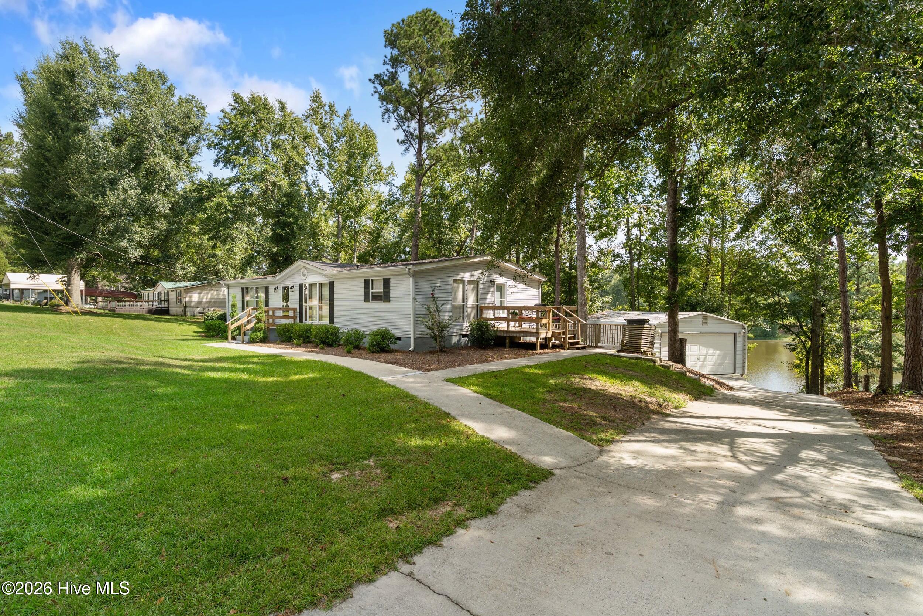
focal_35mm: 18
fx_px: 461
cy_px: 308
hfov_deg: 90.0
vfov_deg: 67.4
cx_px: 462
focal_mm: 18
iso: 80
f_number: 8
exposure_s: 1/40
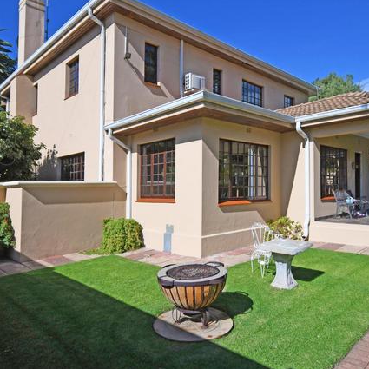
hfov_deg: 64.8
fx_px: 289
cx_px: 208
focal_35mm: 24
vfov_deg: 64.9
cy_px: 167
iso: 160
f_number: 4.5
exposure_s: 1/1600
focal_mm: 10
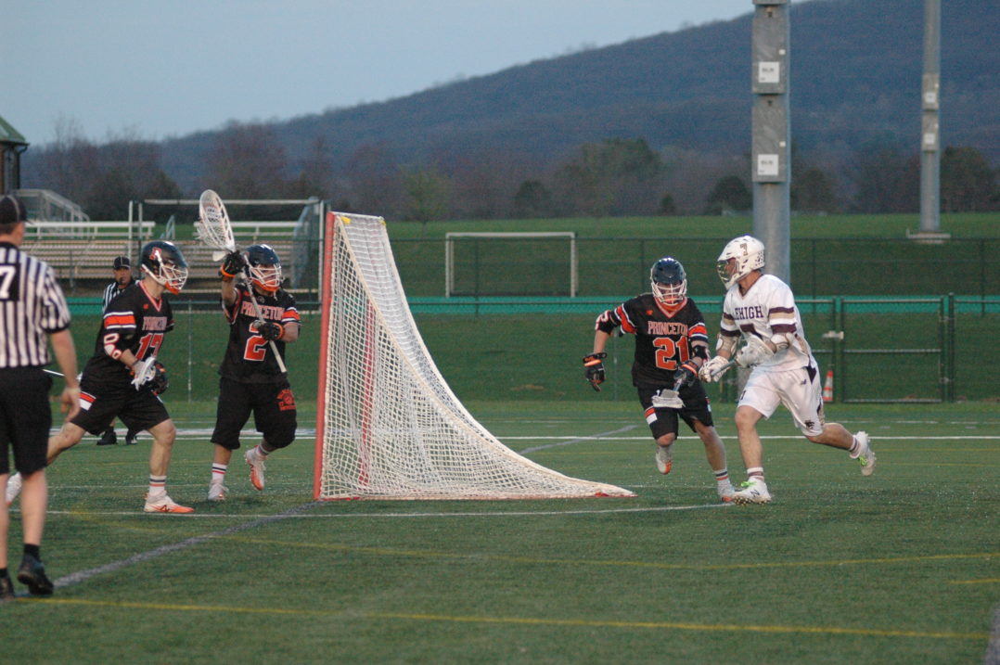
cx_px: 500
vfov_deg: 7.3
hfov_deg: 11.0
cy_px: 332
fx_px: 5204
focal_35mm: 188
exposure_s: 1/640
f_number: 2.8
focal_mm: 125
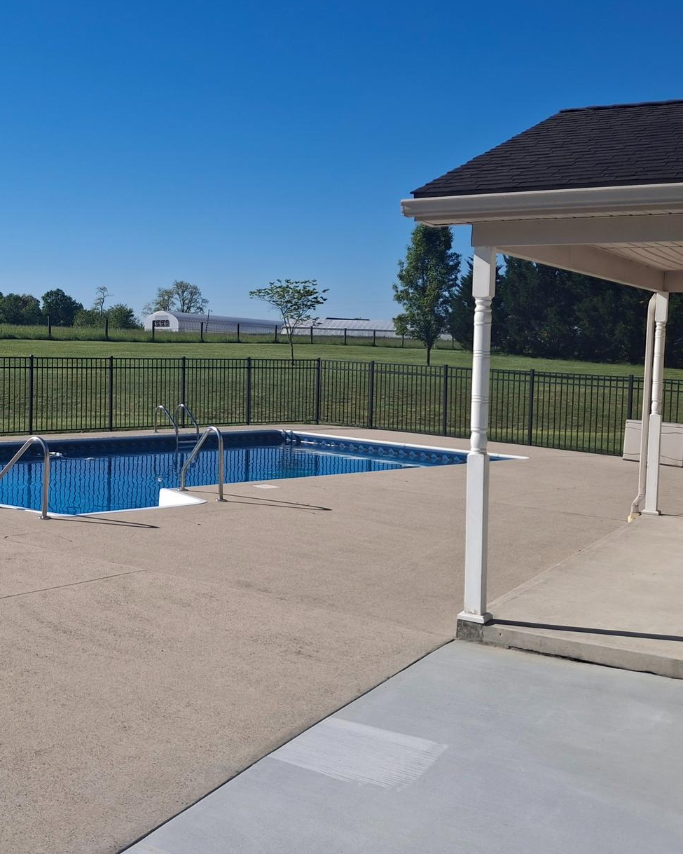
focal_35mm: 41
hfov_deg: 34.9
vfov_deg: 44.7
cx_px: 103
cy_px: 380
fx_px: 1036
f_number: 1.8
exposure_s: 1/2309
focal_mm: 4.69
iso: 32
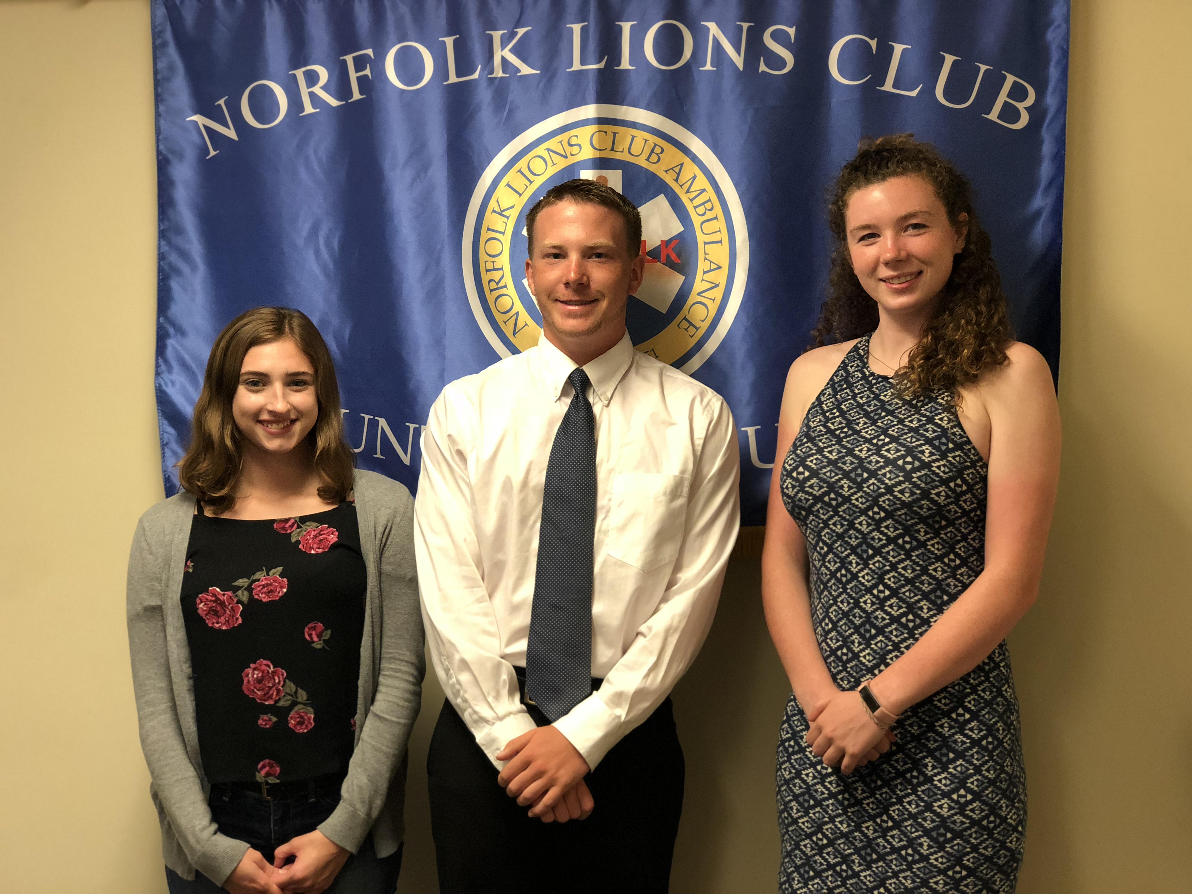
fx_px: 1791
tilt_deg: -0.8
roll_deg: +1.2
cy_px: 447
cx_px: 596
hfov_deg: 36.8
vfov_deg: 28.0
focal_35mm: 52
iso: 125
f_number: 2.4
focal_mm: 6
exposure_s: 1/30
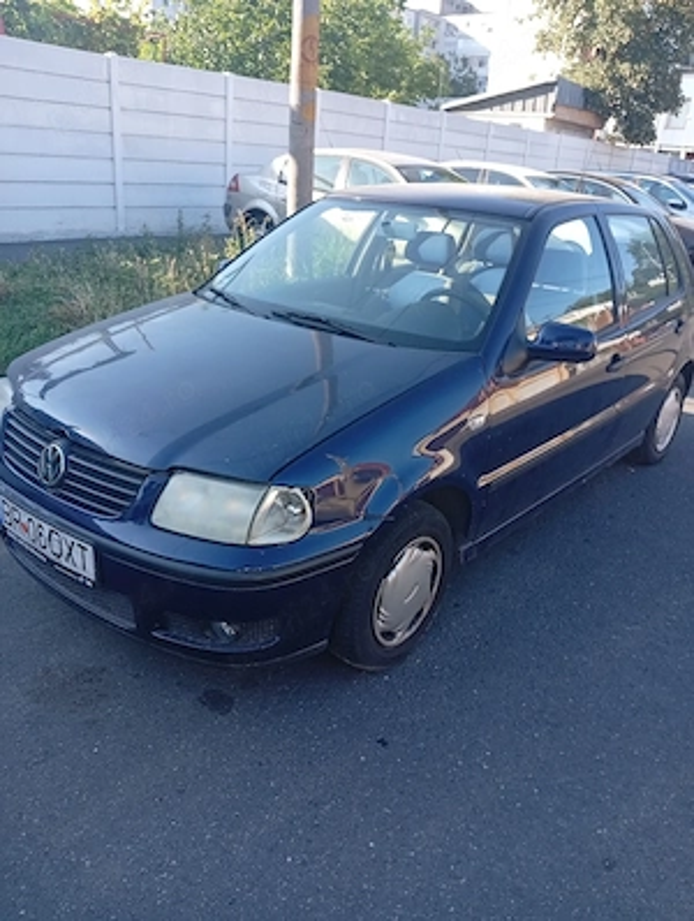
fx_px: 719
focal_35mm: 27
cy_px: 460
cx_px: 347
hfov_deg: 51.5
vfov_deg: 65.2
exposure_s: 1/103
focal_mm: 3.98
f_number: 1.8
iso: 50
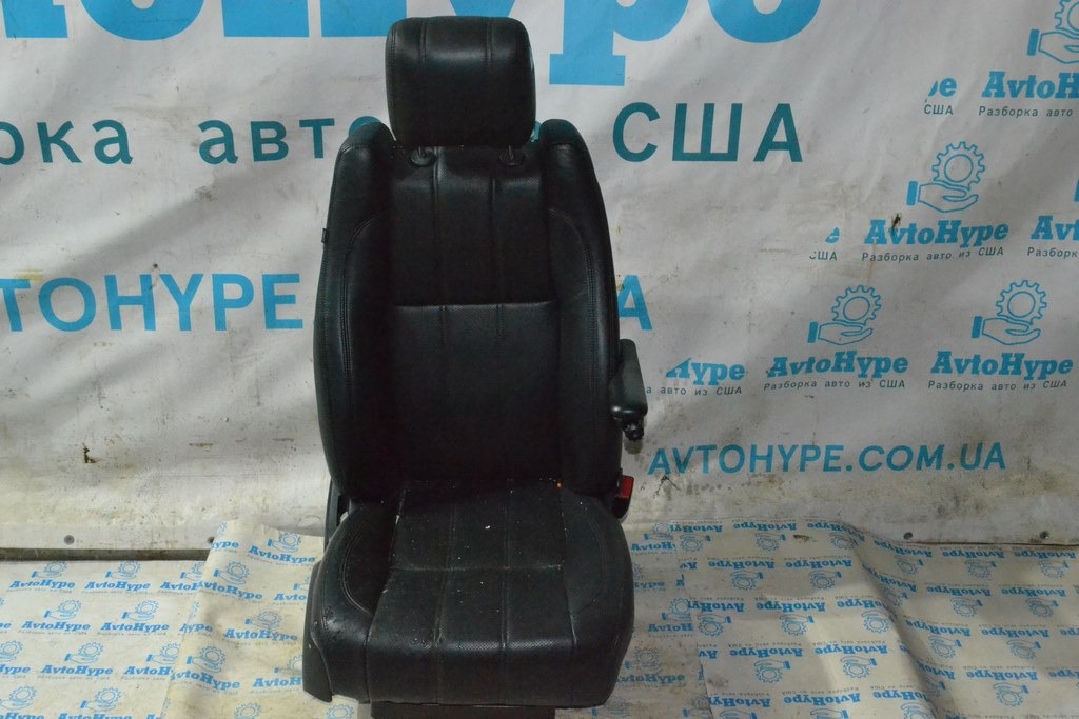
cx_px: 540
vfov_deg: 34.2
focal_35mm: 39
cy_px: 360
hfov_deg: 49.5
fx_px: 1169
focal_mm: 26
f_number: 9
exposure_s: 1/160
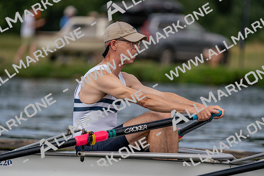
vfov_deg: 3.1
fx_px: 3205
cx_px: 132
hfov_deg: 4.7
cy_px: 88
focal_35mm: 437
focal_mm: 437
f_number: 6.3
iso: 320
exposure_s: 1/1600
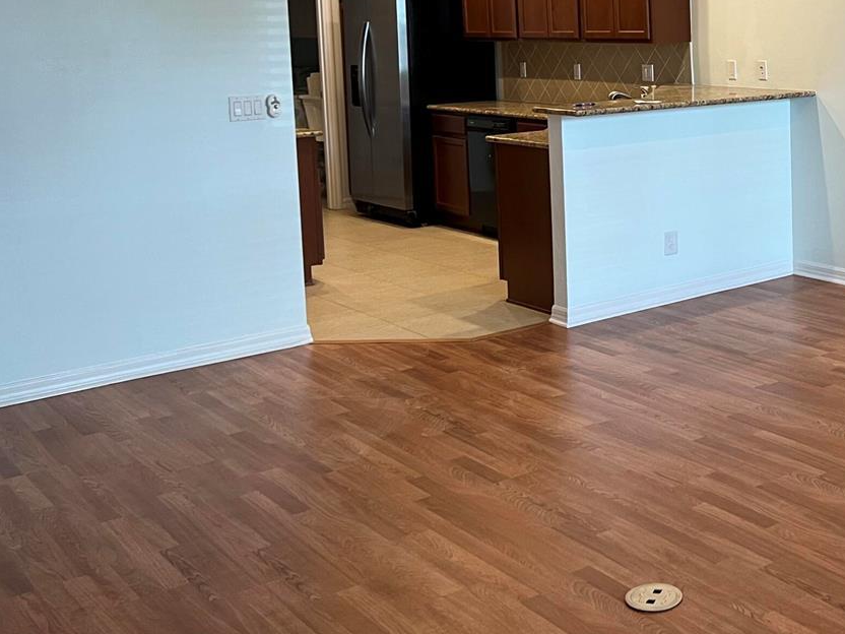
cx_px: 762
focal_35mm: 50
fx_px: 1221
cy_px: 146
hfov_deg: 35.9
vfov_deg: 28.6
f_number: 1.5
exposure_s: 1/60
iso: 100
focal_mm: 5.7
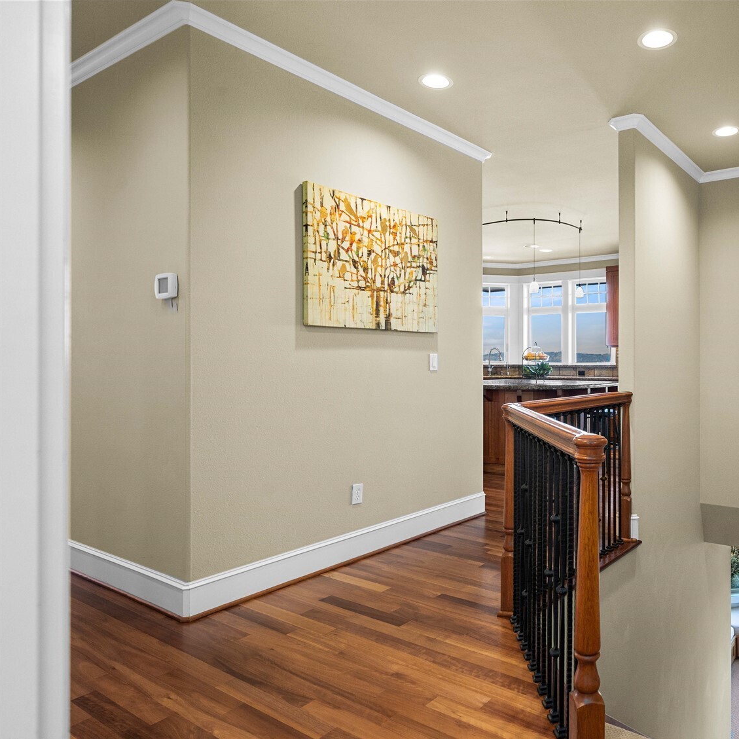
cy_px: 370
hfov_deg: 63.4
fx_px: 556
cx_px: 553
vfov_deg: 67.3
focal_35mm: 23
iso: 500
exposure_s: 1/30
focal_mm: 18
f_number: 6.3
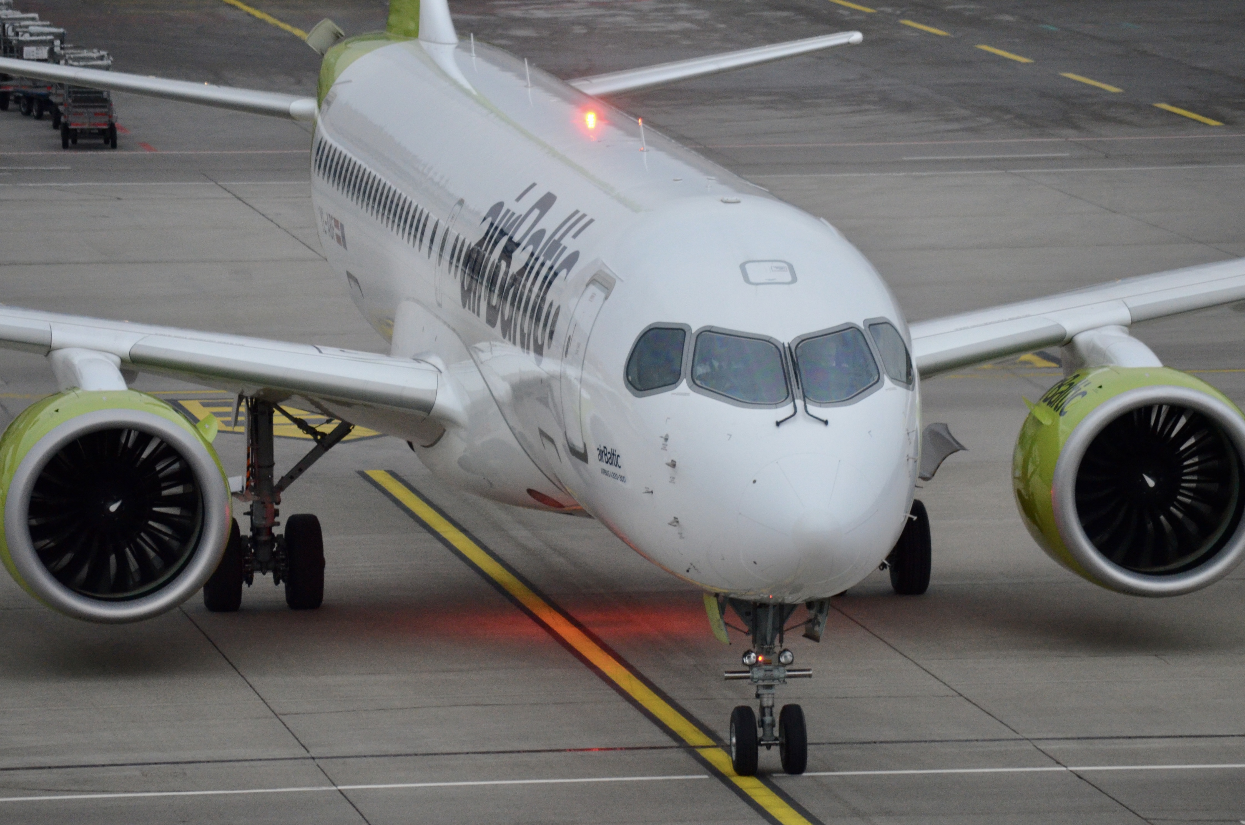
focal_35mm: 262
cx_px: 622
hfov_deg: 7.9
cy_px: 412
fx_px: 9059
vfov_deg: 5.2
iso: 2000
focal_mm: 175
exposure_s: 1/500
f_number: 5.3
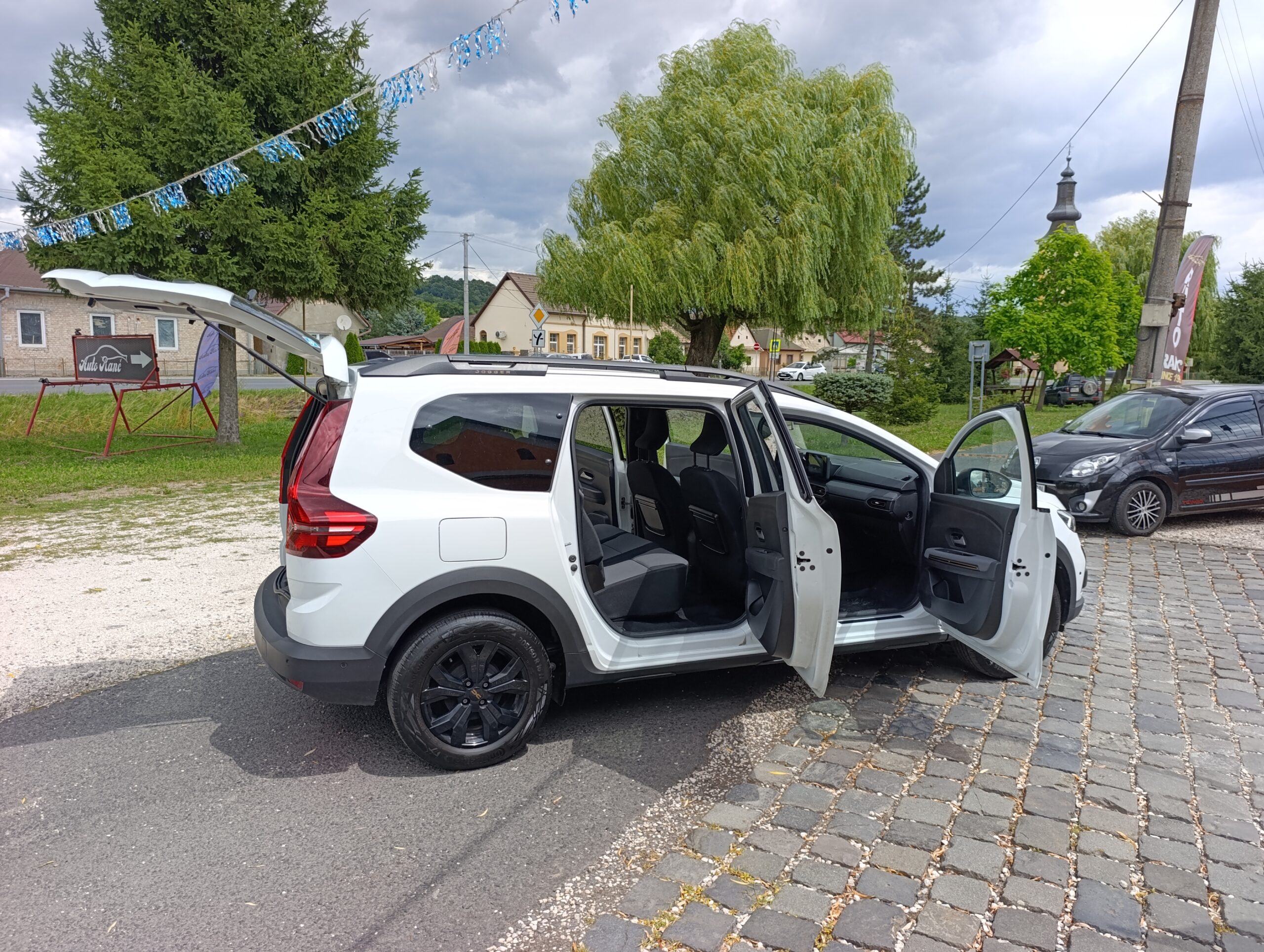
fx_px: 841
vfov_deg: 59.0
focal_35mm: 23
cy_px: 476
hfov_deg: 73.8
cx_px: 632
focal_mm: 6.14
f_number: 1.6
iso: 50
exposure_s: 1/305
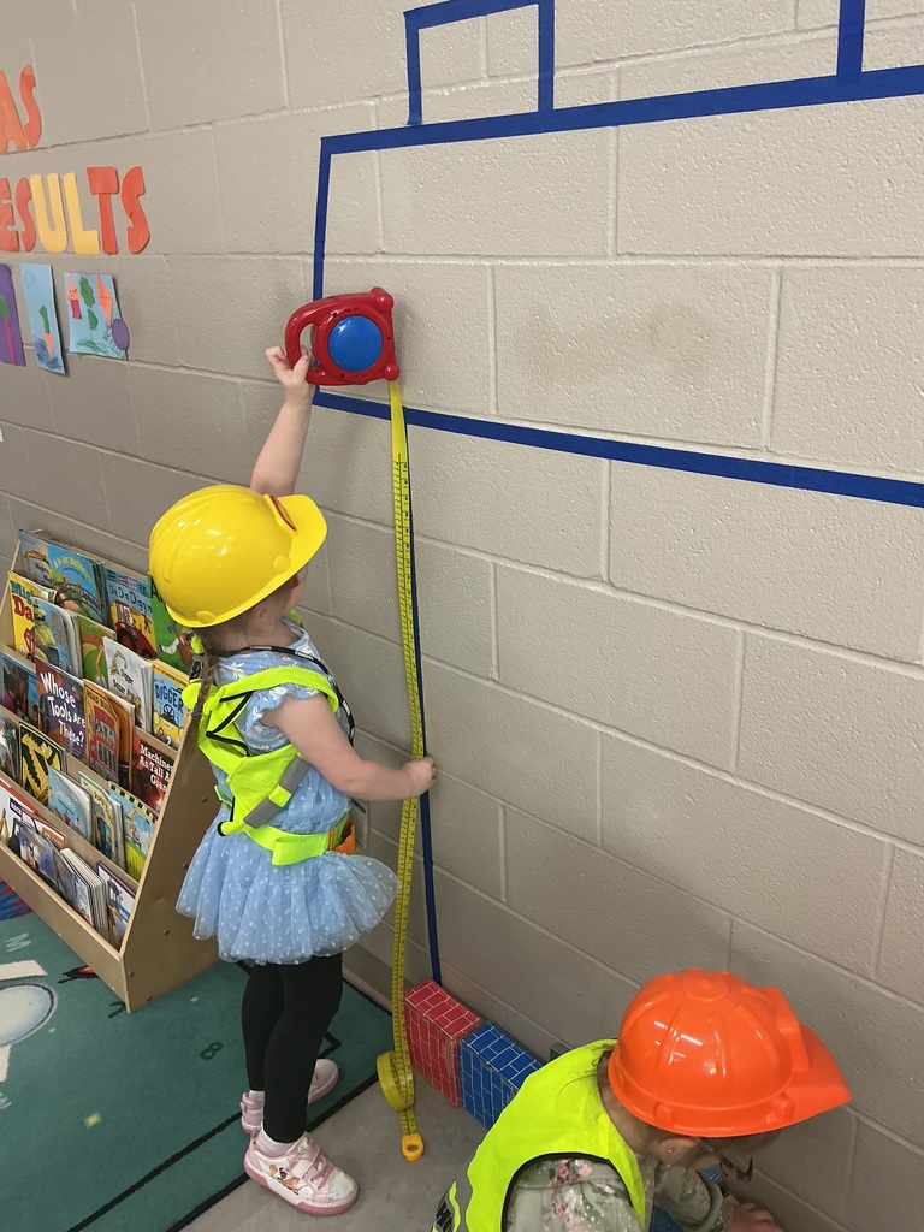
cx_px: 462
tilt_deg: -22.2
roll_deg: +3.3
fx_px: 1032
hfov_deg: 48.2
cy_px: 616
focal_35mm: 29
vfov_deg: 61.7
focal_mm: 3
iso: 100
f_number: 1.8
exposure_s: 1/60
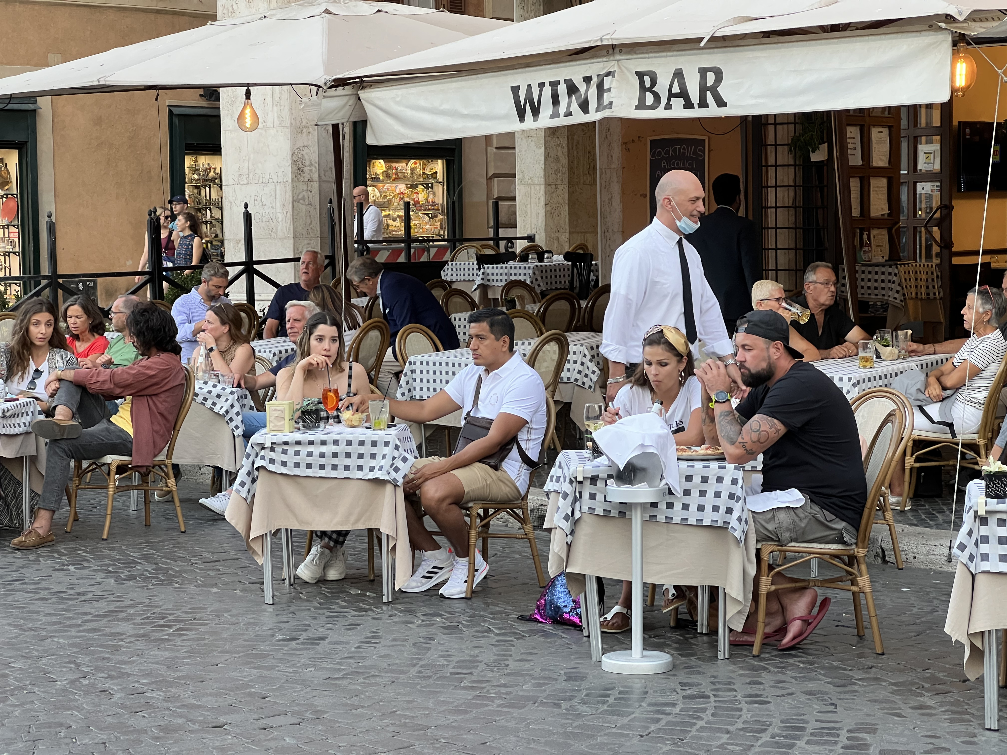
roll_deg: +1.2
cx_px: 504
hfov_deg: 25.3
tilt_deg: -3.8
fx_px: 2240
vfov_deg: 19.1
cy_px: 378
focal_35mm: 77
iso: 160
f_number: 2.8
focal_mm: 9
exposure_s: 1/121
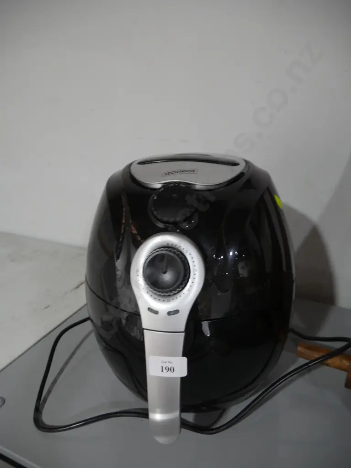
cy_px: 234
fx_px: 379
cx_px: 176
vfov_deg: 63.4
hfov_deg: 49.7
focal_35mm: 28
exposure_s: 1/60
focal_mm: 14
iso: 500
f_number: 3.5
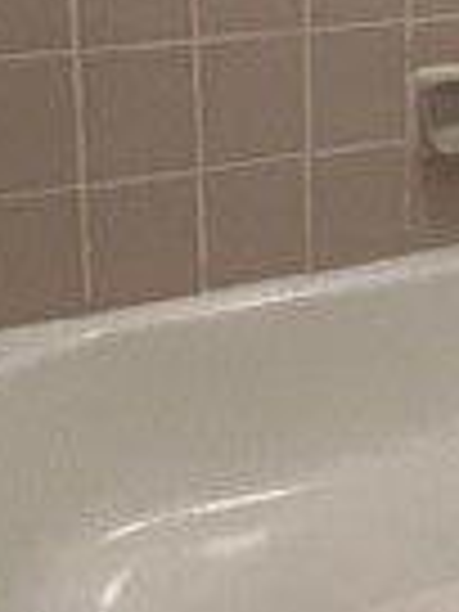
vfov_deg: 28.0
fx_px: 1078
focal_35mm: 61
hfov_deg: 20.5
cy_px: -108
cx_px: 693
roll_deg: -4.2
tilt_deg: -10.2
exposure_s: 1/60
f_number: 1.8
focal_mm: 1.57
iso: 400
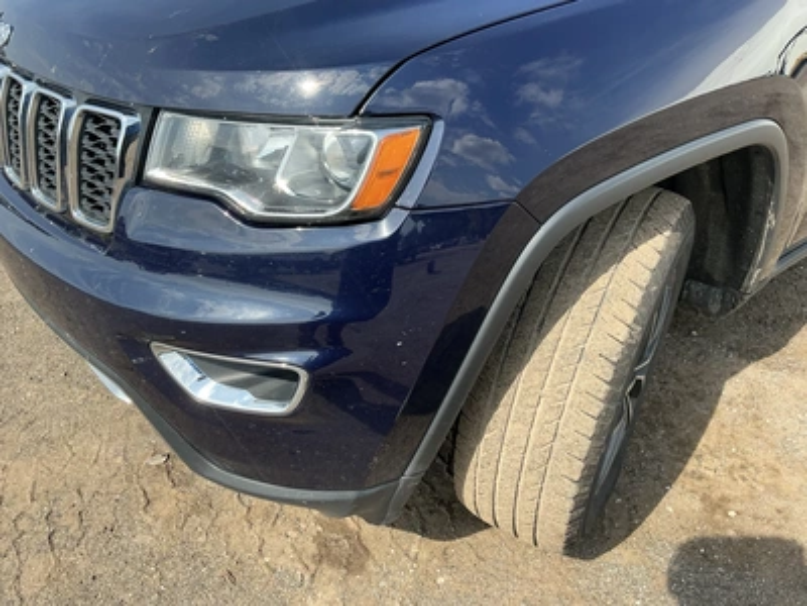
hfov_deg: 63.4
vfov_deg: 49.7
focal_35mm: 28
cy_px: 303
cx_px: 404
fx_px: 653
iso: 25
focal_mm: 3
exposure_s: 1/804
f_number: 1.8
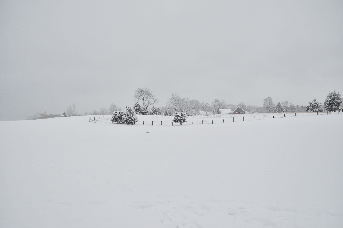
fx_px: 257
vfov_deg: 47.8
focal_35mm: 27
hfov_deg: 67.4
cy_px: 114
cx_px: 172
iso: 400
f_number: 4
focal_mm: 18
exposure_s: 1/1600
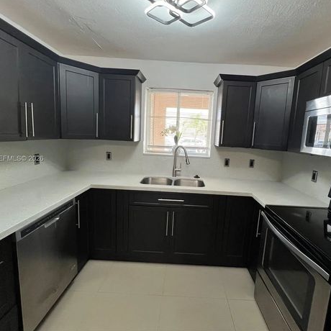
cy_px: 159
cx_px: 184
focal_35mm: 16
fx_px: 173
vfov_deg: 87.4
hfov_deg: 87.1
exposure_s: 1/120
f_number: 1.8
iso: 125
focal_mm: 1.57
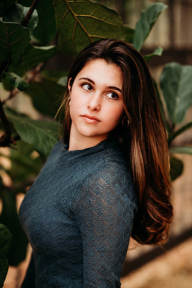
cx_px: 96
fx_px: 680
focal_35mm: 85
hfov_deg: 16.1
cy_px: 144
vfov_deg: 23.9
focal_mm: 85
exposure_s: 1/320
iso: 400
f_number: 2.2
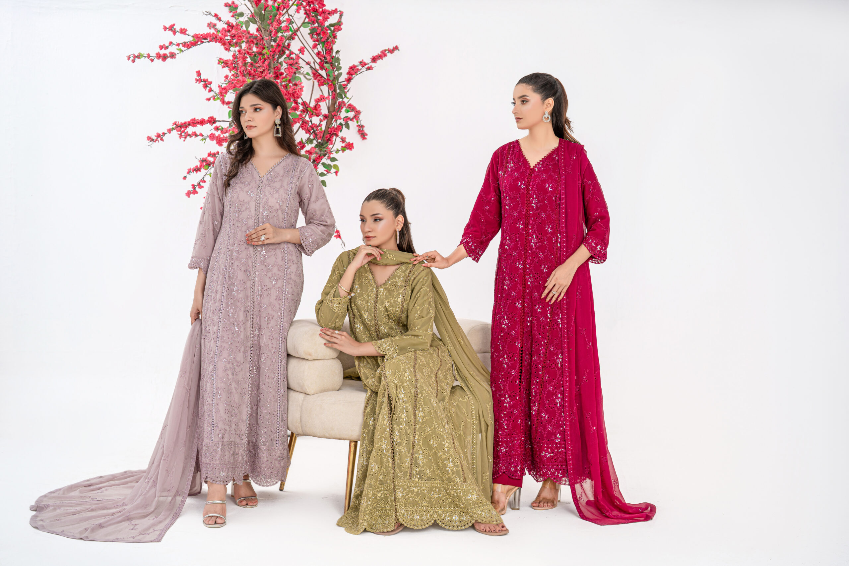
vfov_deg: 27.0
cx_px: 424
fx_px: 1179
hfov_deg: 39.6
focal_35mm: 50
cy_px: 283
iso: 125
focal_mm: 50
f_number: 4
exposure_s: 1/200
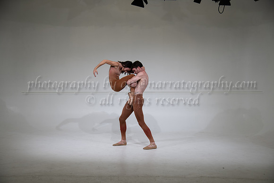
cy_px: 92
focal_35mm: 44
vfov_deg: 30.5
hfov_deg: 44.5
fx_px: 335
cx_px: 137
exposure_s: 1/250
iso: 400
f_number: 4
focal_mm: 44
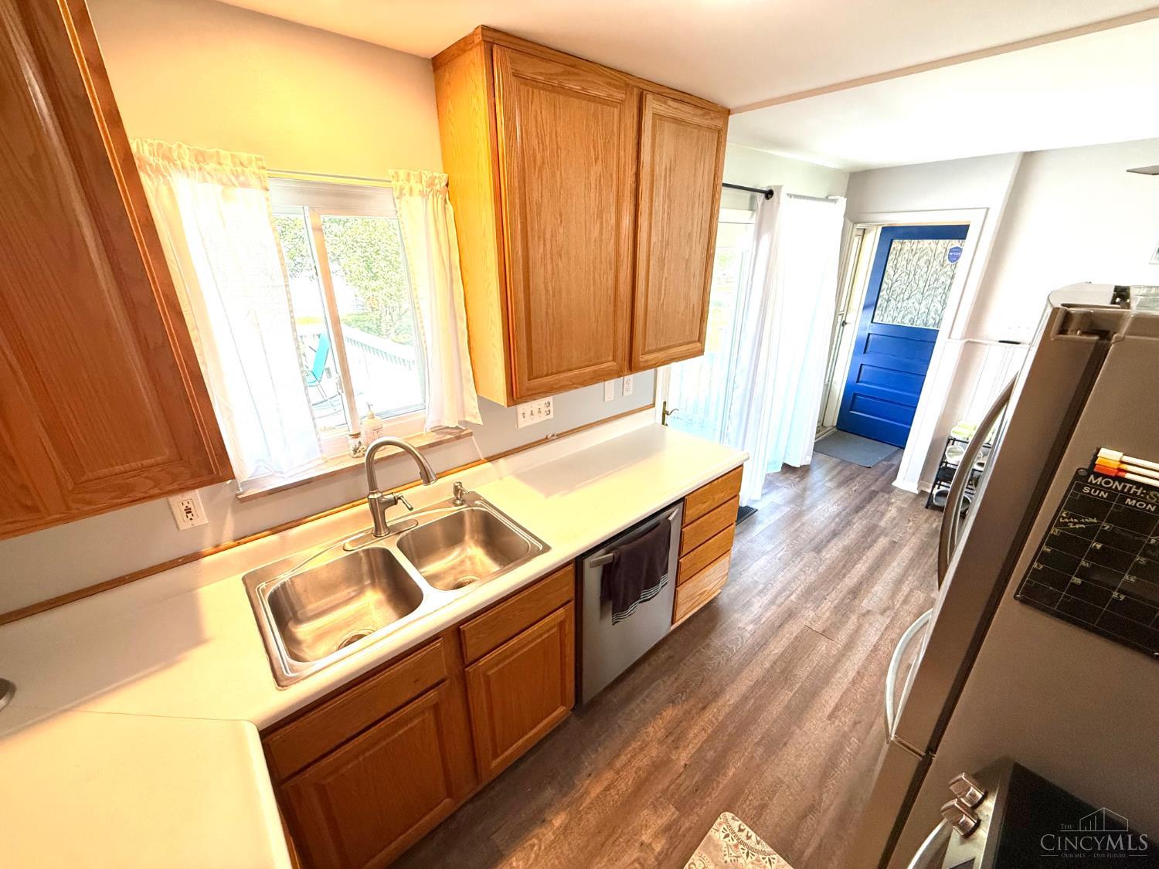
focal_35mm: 14
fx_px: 469
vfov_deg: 85.7
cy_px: 434
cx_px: 580
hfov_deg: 102.1
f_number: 2.2
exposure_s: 1/120
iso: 320
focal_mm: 2.22
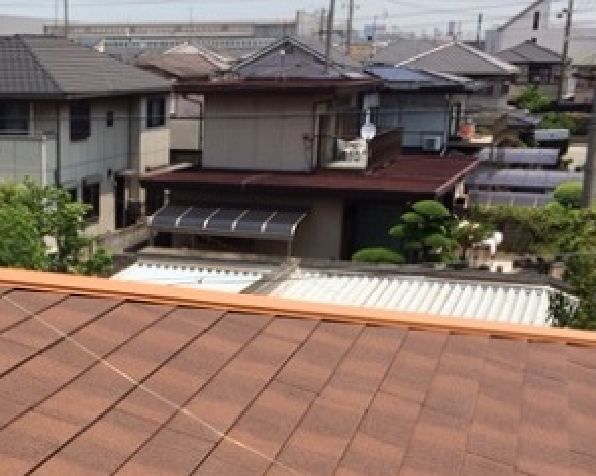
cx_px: 78
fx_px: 1094
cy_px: 373
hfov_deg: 29.4
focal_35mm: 62
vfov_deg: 24.3
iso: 40
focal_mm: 4.12
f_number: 2.2
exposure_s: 1/2160
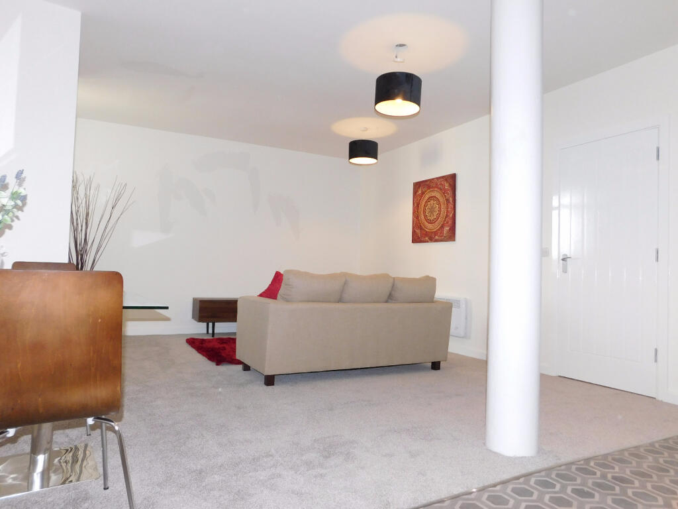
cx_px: 339
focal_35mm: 24
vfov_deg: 56.8
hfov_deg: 71.6
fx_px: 470
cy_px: 254
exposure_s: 1/30
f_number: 3
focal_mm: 4.1
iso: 200
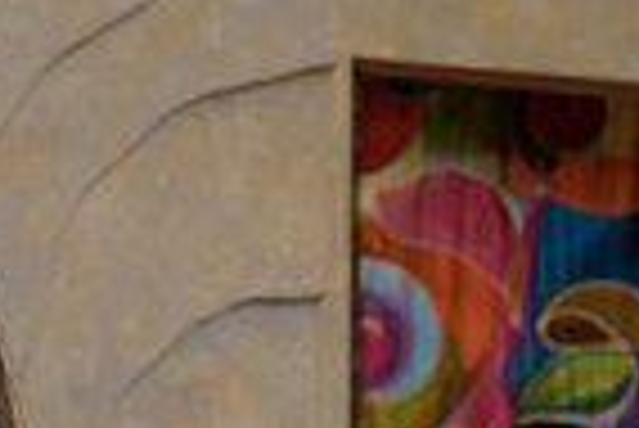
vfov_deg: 7.6
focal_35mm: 177
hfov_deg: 11.5
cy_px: 711
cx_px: 639
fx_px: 3145
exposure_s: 1/200
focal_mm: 40
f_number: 3.2
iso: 800
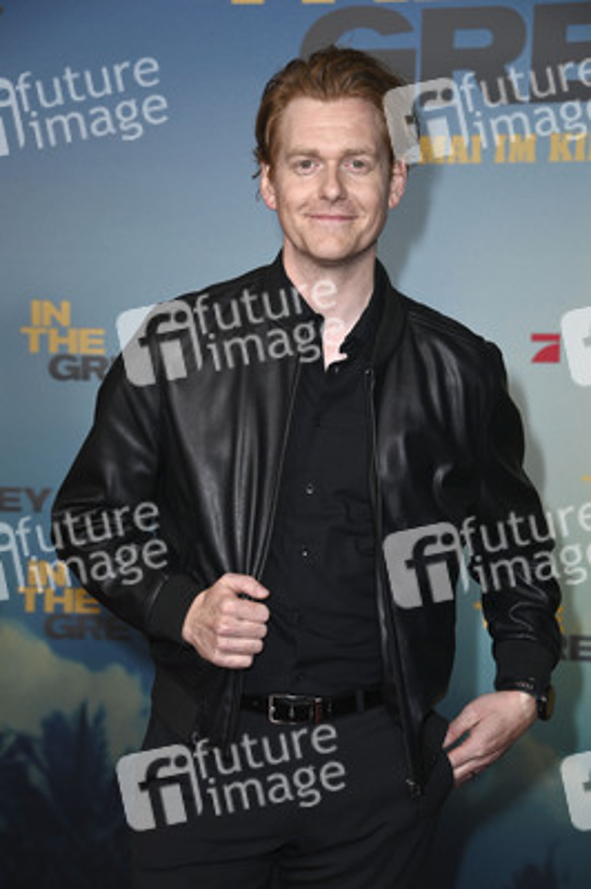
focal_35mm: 85
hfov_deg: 16.0
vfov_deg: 23.9
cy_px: 444
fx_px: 2097
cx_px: 296
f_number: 5.6
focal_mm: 85
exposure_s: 1/250
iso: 640
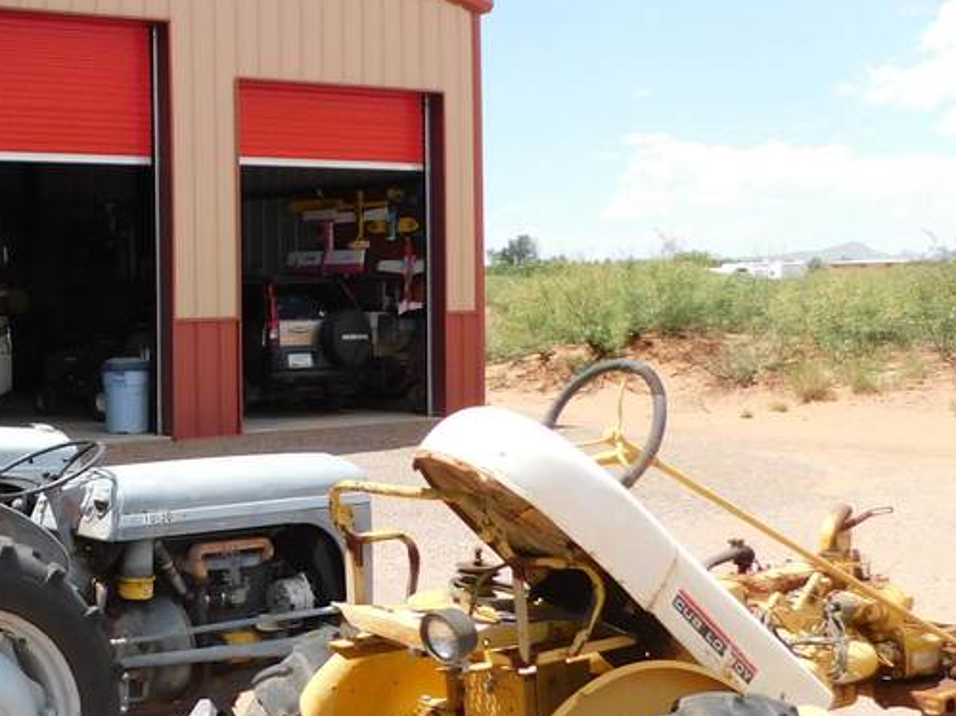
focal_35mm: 59
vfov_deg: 24.8
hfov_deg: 28.6
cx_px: -182
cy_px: 329
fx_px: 1629
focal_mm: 4
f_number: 3
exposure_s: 1/1000
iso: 125
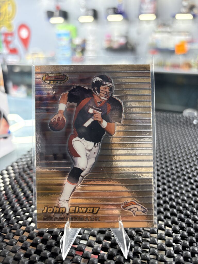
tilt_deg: -23.4
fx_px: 198
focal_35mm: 26
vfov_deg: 67.3
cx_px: 99
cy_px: 132
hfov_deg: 53.1
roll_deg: -0.3
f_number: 1.6
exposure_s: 1/40
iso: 400
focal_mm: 5.96
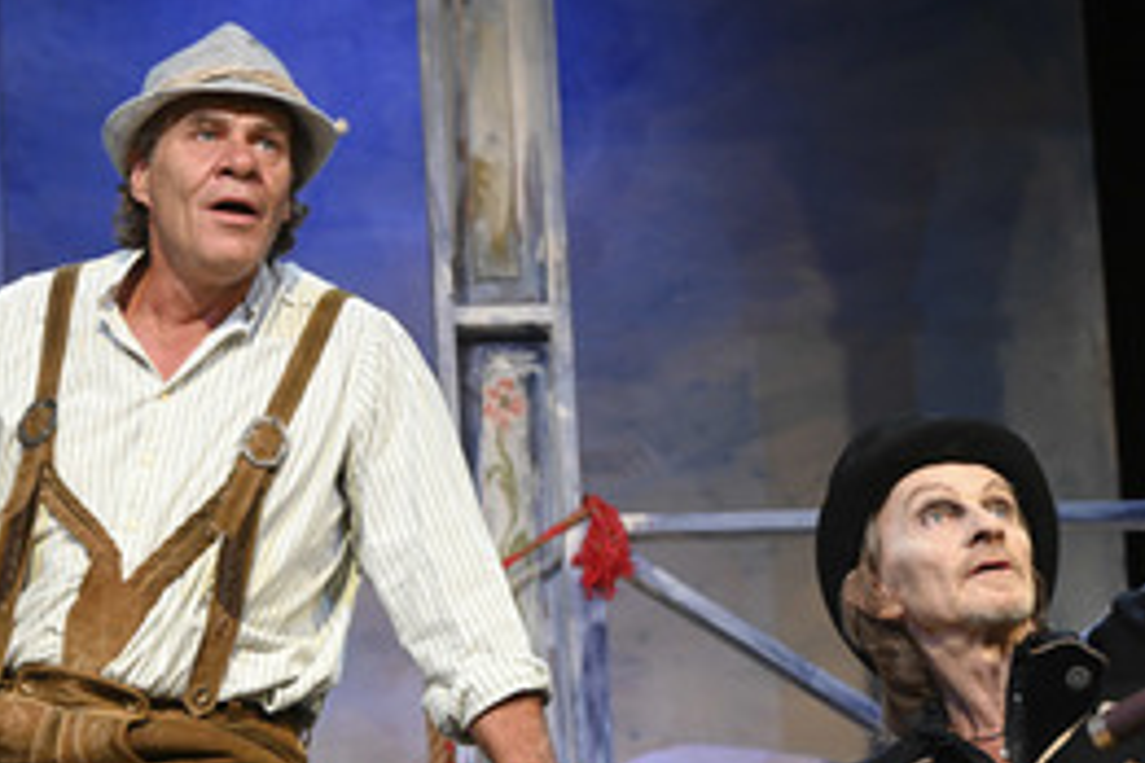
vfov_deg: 7.8
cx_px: 730
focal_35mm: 176
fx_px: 5597
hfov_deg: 11.7
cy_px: 610
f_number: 6.3
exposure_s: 1/200
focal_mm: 102
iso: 3200
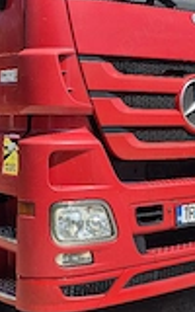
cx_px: 66
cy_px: 31
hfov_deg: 21.2
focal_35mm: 61
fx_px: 519
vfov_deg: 31.9
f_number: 1.8
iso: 25
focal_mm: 5.4
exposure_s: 1/2500
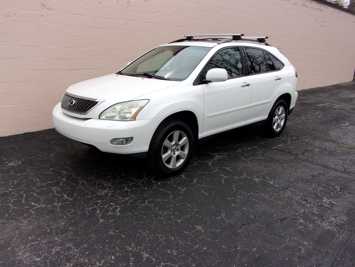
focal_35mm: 28
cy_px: 134
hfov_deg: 63.4
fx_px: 287
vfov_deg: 49.7
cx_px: 178
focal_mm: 5.1
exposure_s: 1/52
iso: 80
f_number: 10.8
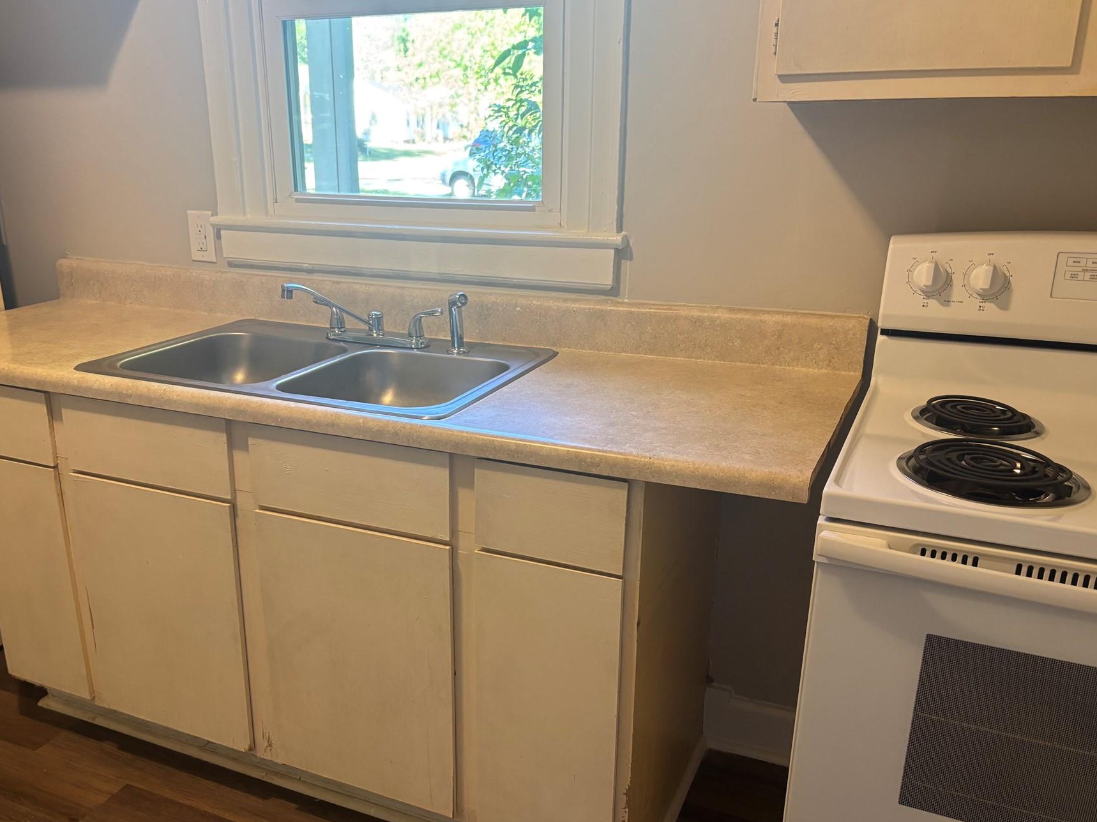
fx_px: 982
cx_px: 467
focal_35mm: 31
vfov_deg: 45.3
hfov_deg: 58.1
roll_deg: +0.5
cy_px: 468
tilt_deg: -19.8
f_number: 1.6
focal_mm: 5.96
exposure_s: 1/60
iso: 160
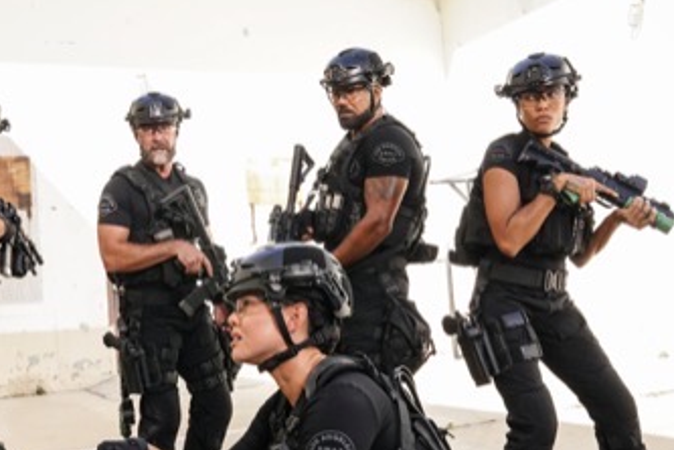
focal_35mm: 42
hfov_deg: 45.5
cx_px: 210
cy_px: 281
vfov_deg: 31.8
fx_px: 786
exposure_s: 1/400
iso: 3200
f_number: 16
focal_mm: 28
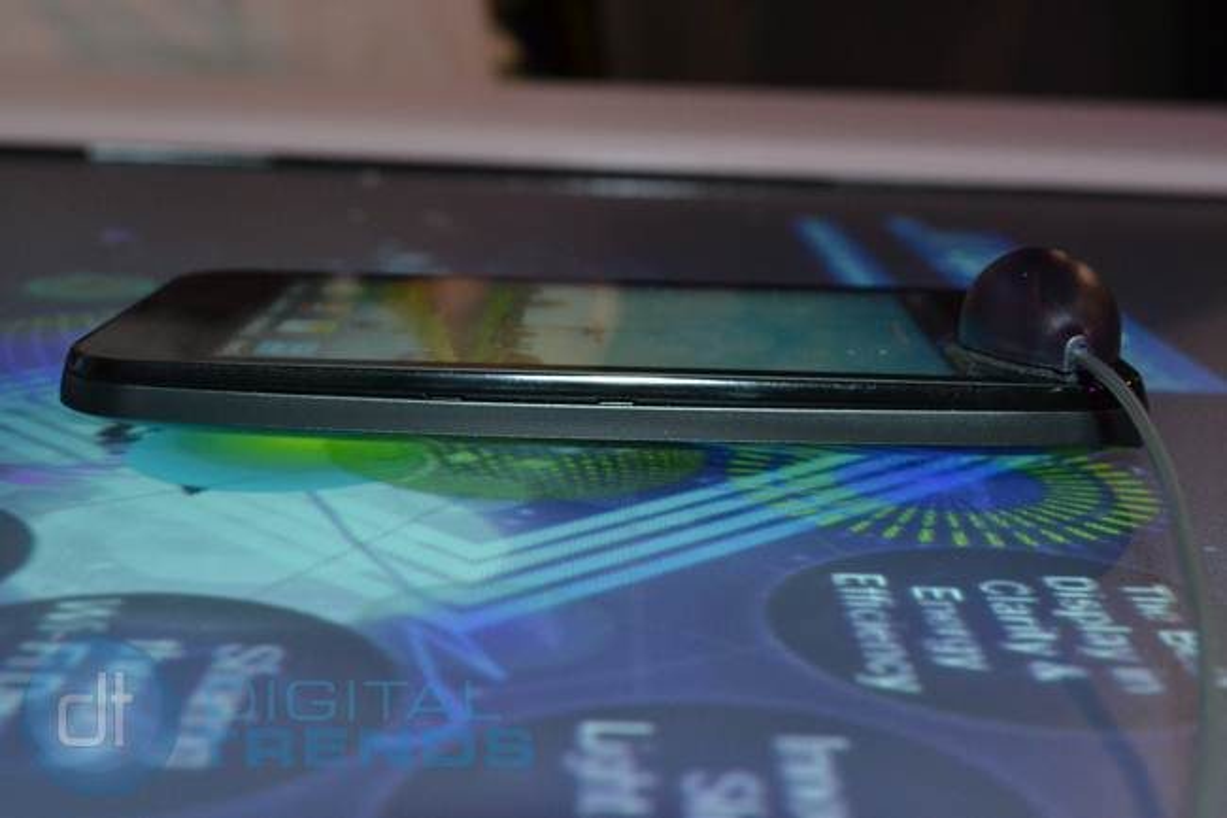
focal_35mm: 54
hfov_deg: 36.9
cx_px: 614
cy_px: 409
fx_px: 1840
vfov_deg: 25.0
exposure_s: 1/60
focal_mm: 36
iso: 1600
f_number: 10
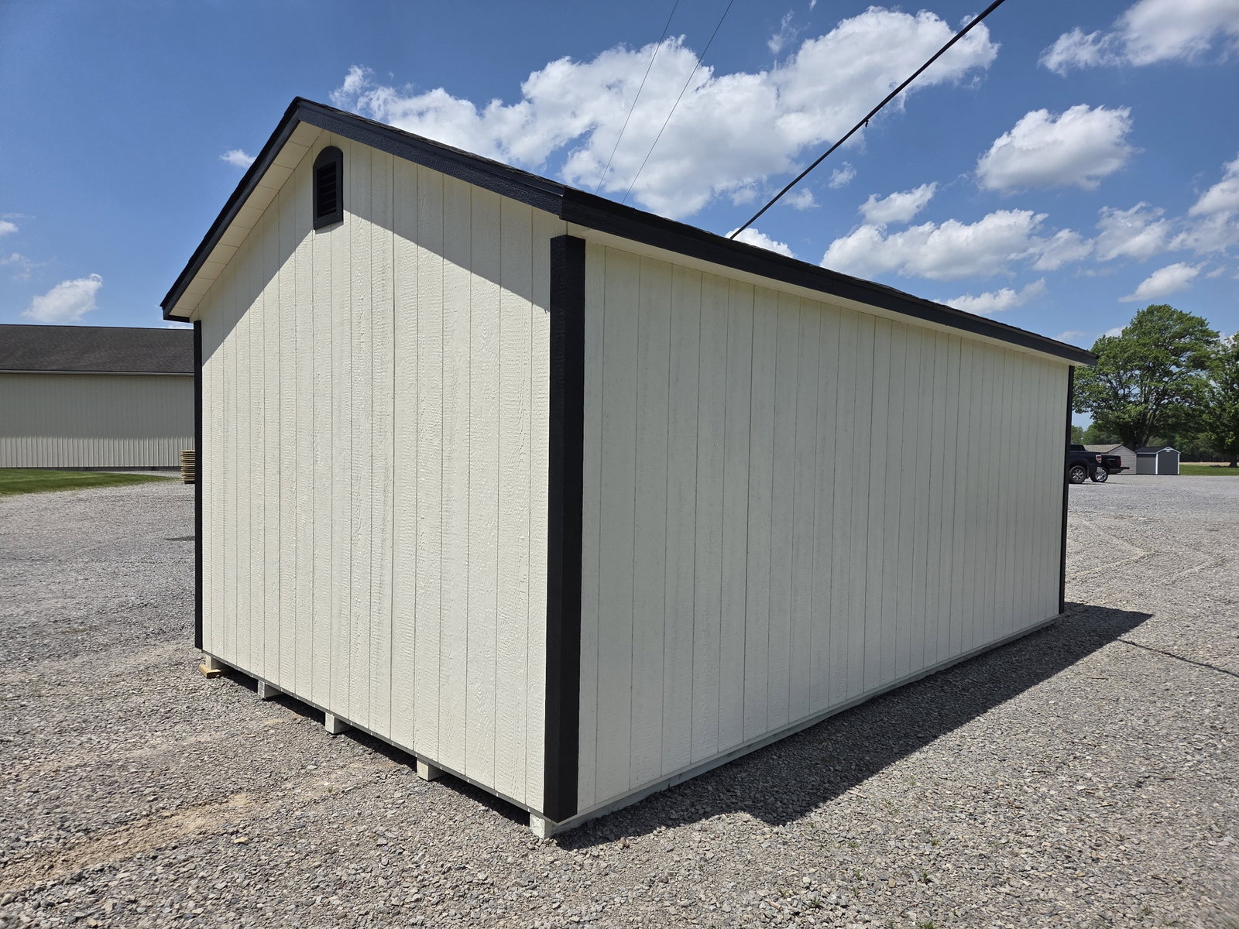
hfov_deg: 73.9
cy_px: 464
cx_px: 620
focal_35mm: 23
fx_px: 823
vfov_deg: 58.9
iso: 64
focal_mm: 5.4
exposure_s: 1/7891
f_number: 1.8
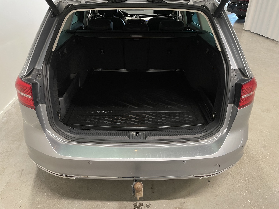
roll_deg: +0.0
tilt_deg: -29.9
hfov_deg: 67.3
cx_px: 140
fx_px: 210
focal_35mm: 26
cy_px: 104
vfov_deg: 53.1
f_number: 1.6
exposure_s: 1/50
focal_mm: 4.2
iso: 64
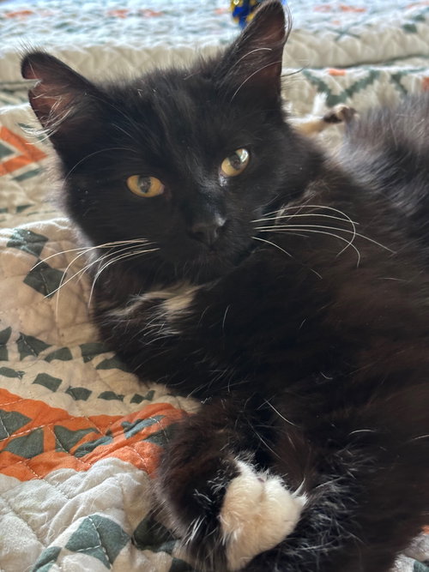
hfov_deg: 28.0
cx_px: 214
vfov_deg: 36.8
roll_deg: +1.3
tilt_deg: -30.5
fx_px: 860
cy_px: 286
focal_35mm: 52
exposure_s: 1/19
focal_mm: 5.96
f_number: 1.6
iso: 400
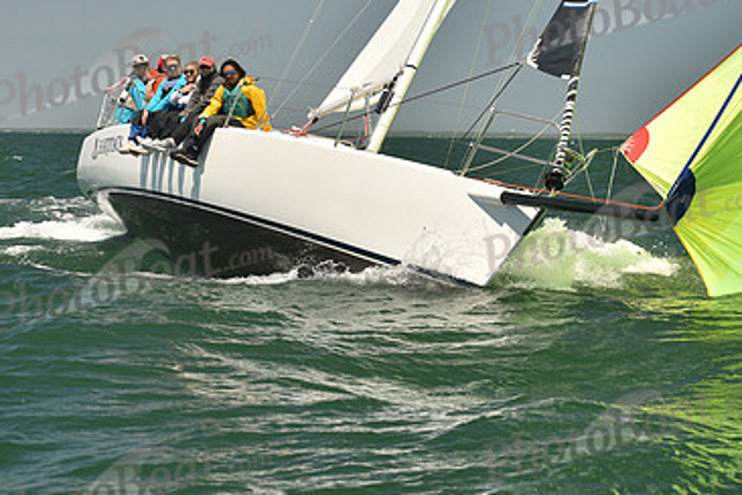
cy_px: 147
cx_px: 379
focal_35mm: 111
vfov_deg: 12.3
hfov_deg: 18.4
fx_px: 2288
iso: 250
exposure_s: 1/800
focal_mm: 70
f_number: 5
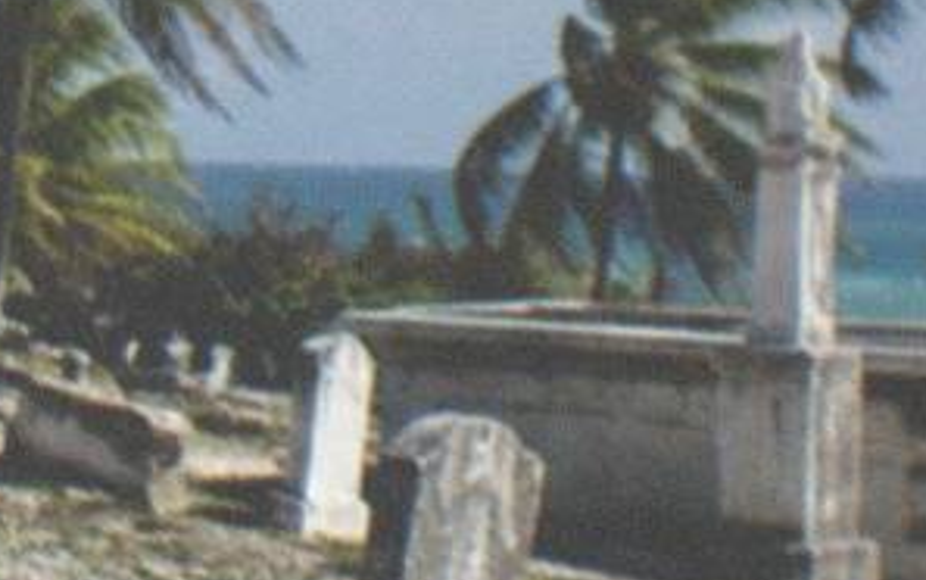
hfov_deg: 16.5
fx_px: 3030
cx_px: -234
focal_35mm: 120
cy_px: 321
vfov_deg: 10.9
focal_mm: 35
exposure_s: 1/500
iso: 400
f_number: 7.1
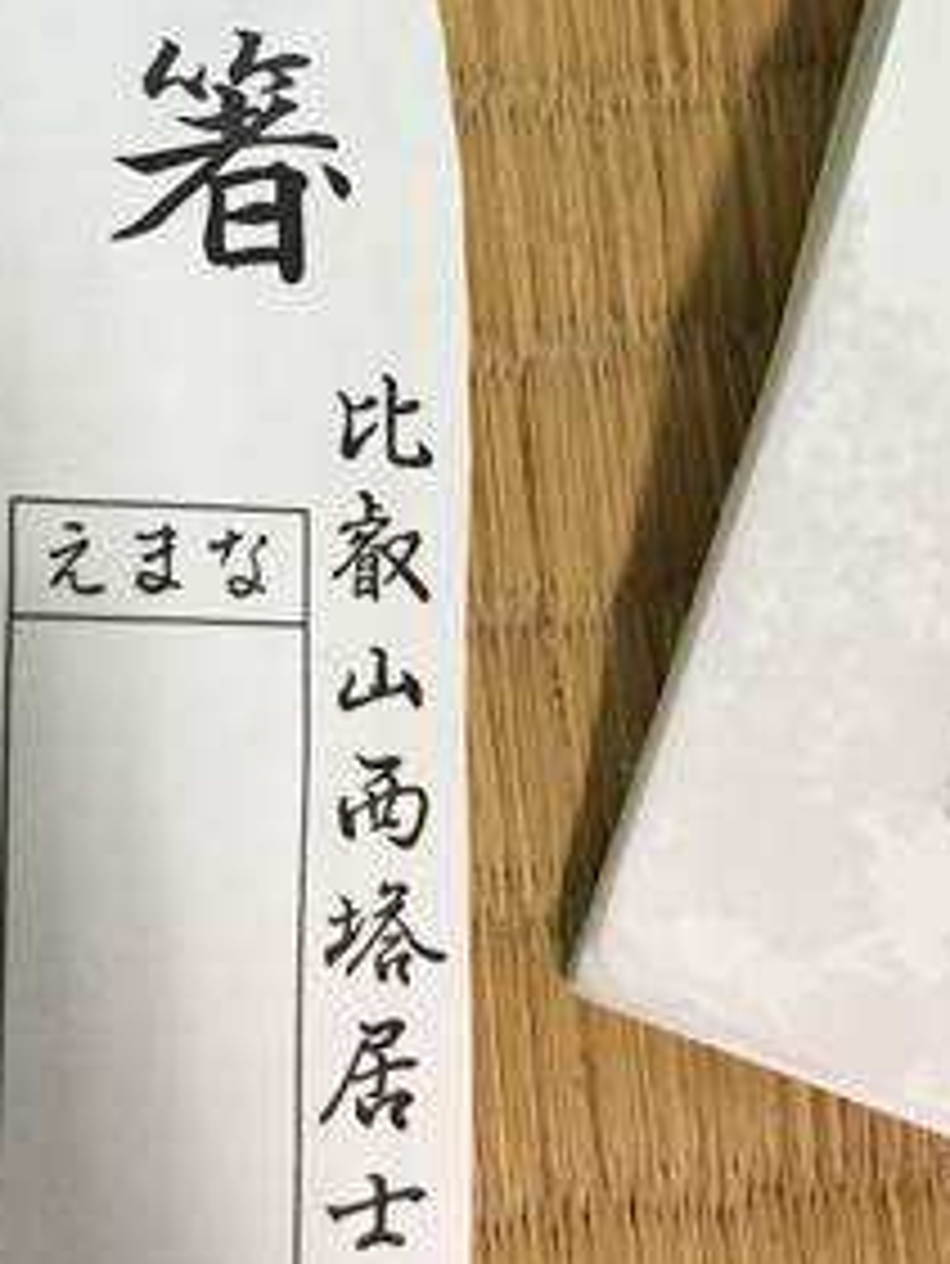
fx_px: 2413
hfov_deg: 22.0
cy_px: 135
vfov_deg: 28.3
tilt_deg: -73.3
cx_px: 185
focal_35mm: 66
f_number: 2.2
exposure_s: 1/30
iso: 160
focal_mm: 4.15
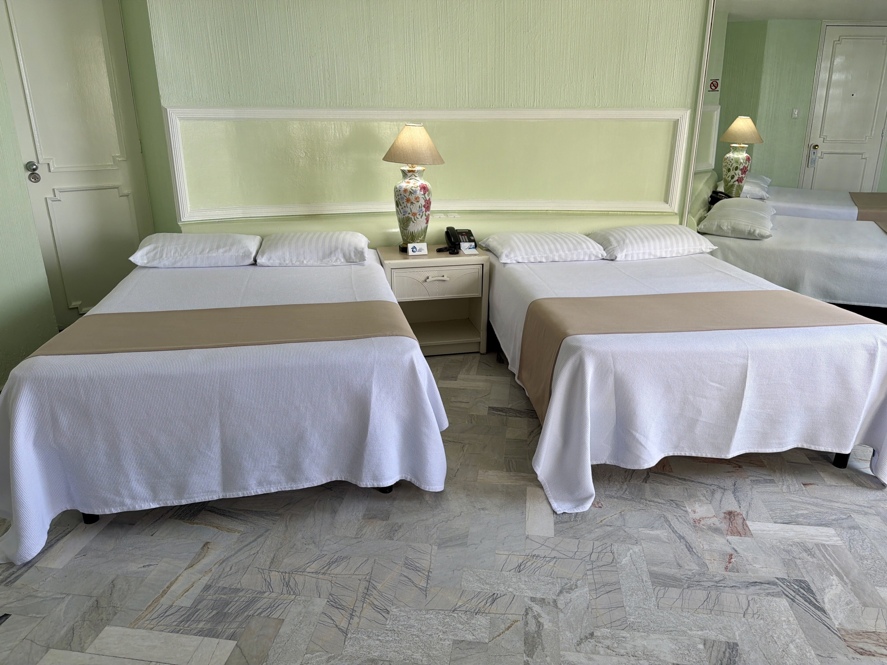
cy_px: 332
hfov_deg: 71.6
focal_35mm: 24
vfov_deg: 56.8
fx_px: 615
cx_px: 444
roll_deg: +0.0
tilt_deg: -19.2
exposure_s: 1/208
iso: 64
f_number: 1.78
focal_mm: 6.76
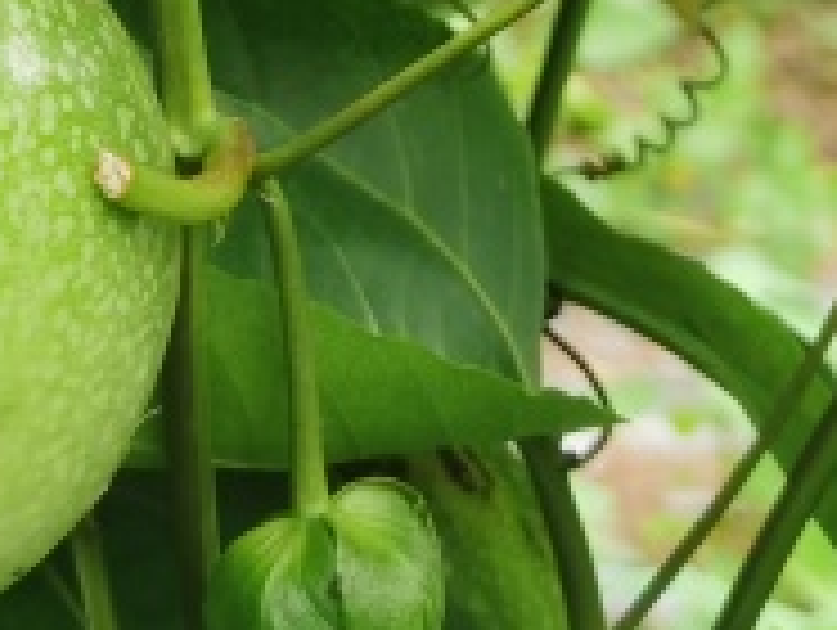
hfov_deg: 16.7
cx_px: 68
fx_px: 2808
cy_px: -531
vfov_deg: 11.8
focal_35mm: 116
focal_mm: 5.58
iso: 50
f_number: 1.8
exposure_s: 1/109
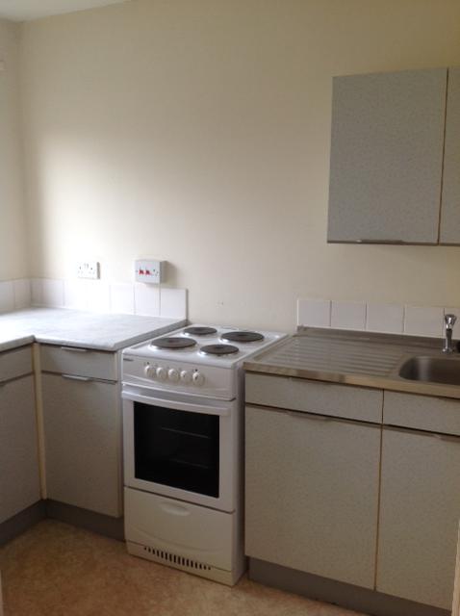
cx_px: 230
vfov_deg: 52.7
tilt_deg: -8.2
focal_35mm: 35
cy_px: 308
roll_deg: +0.1
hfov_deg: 40.6
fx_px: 622
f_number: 2.4
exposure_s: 1/20
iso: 50
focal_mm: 4.28
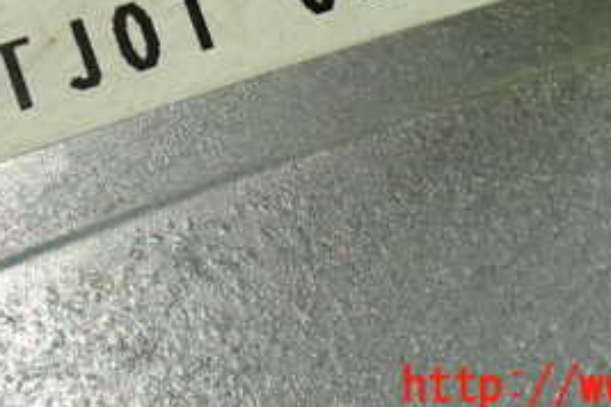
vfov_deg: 9.3
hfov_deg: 14.1
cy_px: -98
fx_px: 2461
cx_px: 233
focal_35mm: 145
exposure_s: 1/60
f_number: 3.6
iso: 400
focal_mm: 11.09
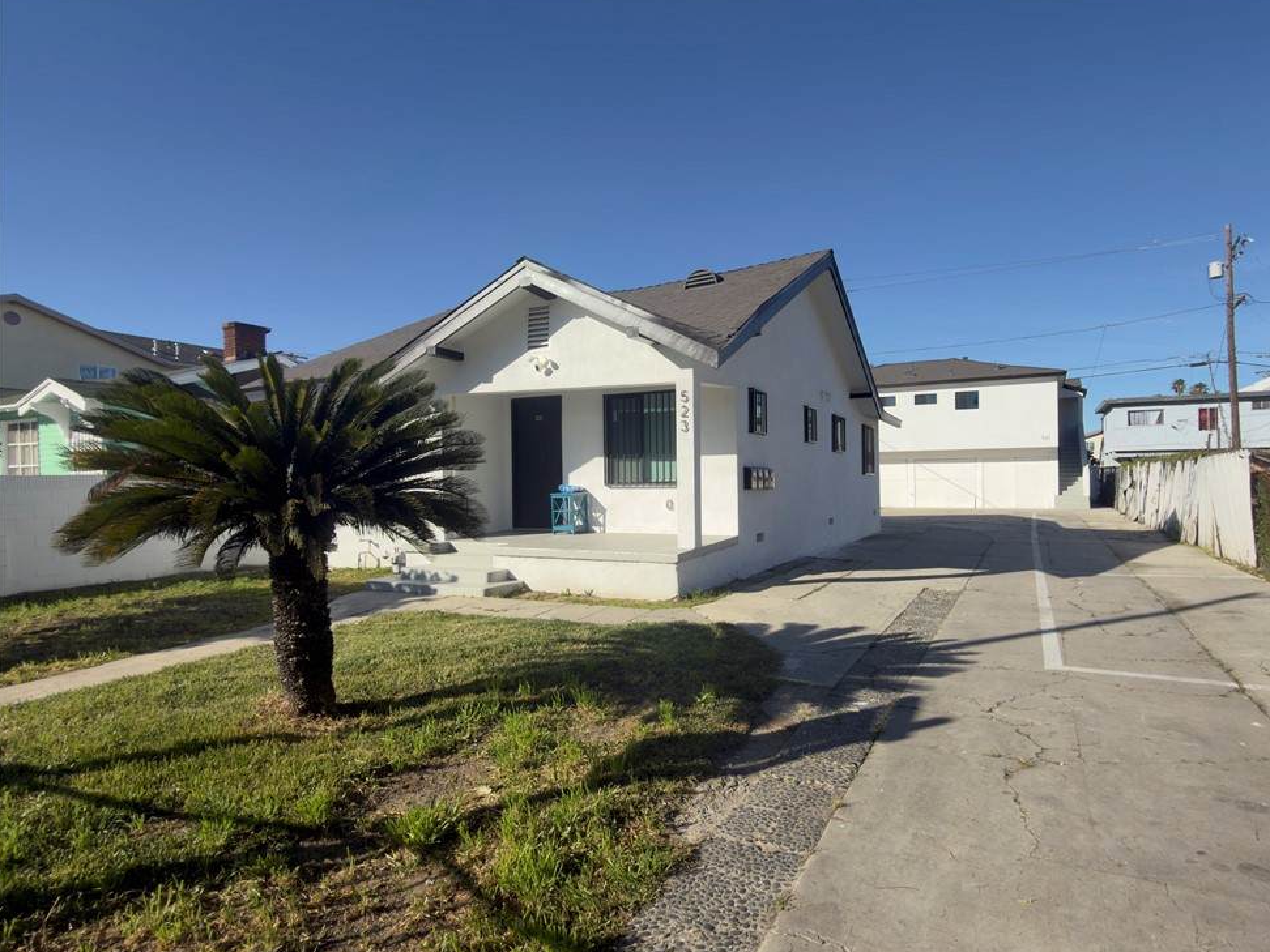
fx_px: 734
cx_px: 664
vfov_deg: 66.0
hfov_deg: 81.7
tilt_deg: -0.4
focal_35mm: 20
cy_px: 483
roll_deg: +1.9
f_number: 2.2
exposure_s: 1/741
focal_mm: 2.22
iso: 16
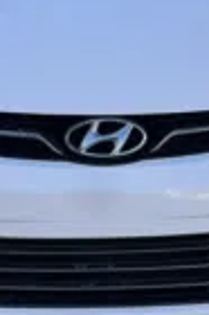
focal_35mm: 306
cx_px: 99
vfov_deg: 6.7
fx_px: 2671
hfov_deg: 4.5
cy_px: -98
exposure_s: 1/418
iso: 32
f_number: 2.8
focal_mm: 9
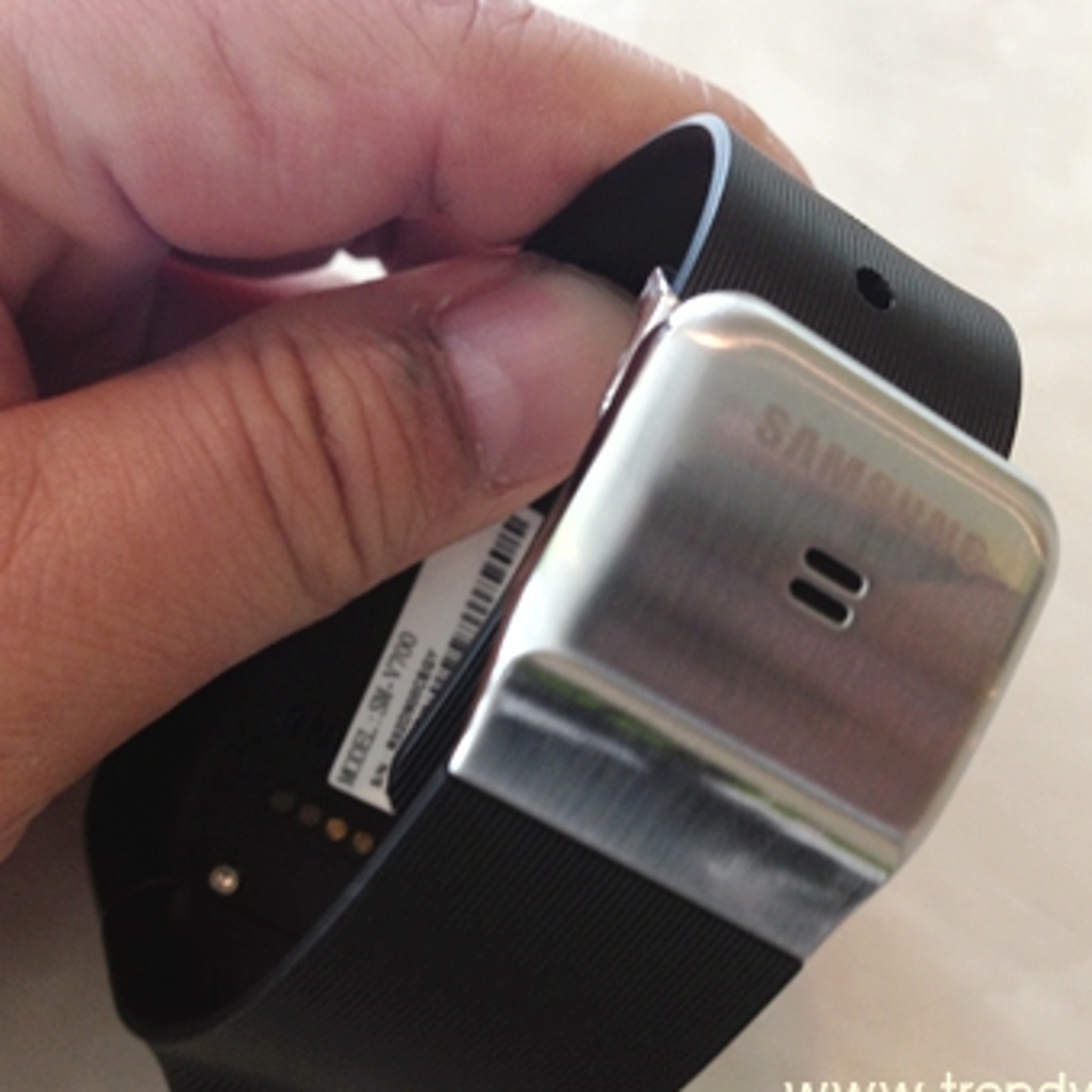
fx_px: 1535
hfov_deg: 39.1
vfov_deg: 39.2
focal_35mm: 43
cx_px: 499
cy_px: 559
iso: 64
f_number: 2.4
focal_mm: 4.13
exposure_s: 1/20
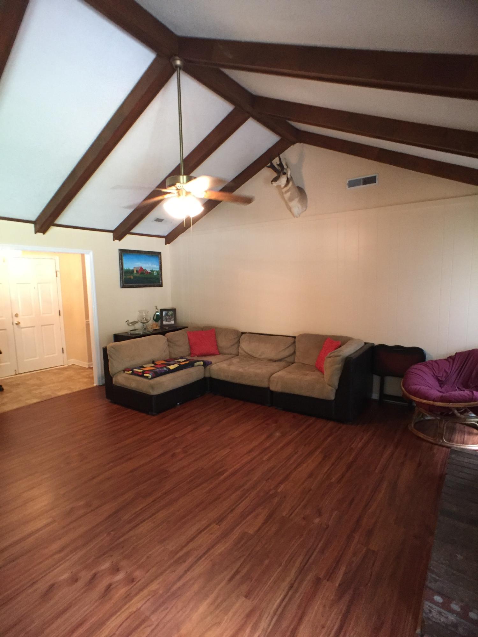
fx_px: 534
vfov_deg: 61.7
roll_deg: +0.6
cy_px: 318
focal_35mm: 29
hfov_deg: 48.2
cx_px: 239
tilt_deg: -6.4
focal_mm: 4.15
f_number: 2.2
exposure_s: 1/30
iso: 250
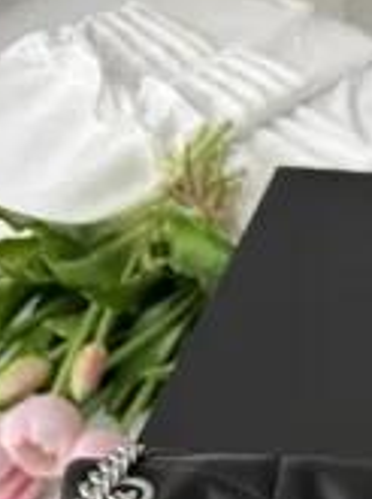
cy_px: 641
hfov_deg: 19.7
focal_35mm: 70
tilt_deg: -50.9
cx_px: 448
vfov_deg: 24.5
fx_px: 1007
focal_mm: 6.76
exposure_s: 1/264
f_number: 1.78
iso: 64
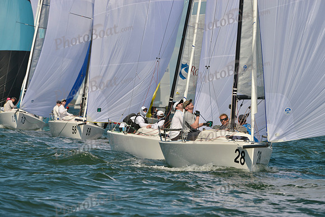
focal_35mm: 360
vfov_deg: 3.8
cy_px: 108
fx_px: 3251
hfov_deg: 5.7
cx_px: 162
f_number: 11
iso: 280
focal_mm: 360
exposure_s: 1/1000
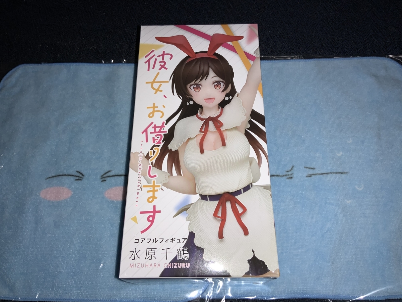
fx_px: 337
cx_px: 201
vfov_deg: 48.2
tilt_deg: -67.6
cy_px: 151
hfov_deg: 61.7
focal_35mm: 29
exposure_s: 1/87
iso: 16
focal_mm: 3
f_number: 1.8
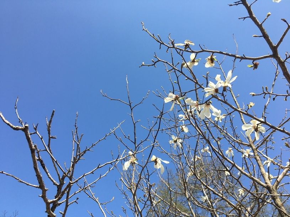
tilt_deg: +47.0
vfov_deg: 48.2
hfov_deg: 61.7
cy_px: 108
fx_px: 243
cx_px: 145
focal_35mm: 29
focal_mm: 4.15
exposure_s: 1/1241
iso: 25
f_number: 2.2
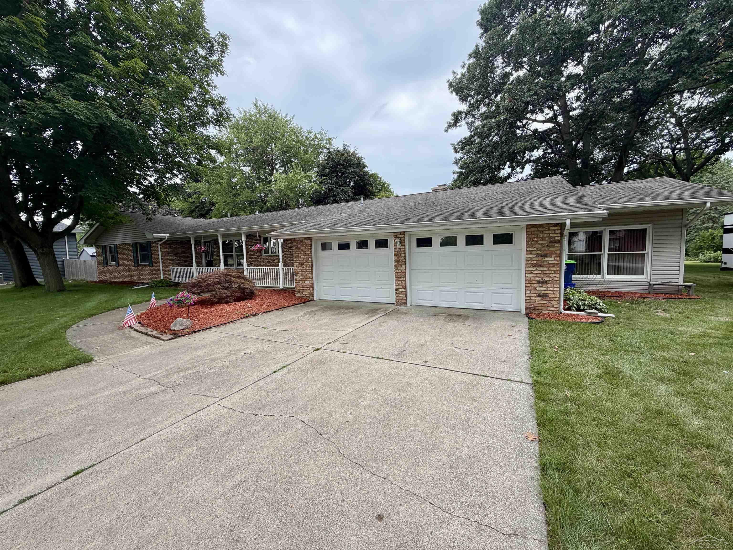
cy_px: 275
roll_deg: +2.2
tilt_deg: -4.6
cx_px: 366
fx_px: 296
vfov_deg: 85.7
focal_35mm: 14
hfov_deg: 102.1
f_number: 2.2
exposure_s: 1/186
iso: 40
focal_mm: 2.22
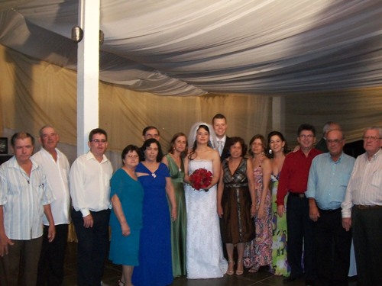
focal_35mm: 36
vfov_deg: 39.7
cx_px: 191
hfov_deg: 51.4
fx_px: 397
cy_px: 143
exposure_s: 1/30
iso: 240
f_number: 2.7
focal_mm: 6
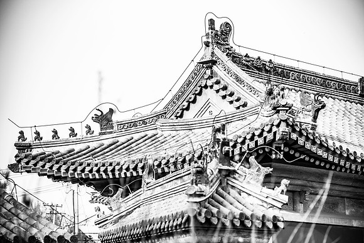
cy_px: 122
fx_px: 870
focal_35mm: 86
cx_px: 182
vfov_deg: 15.9
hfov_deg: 23.6
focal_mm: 86
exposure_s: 1/1600
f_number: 4
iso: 500
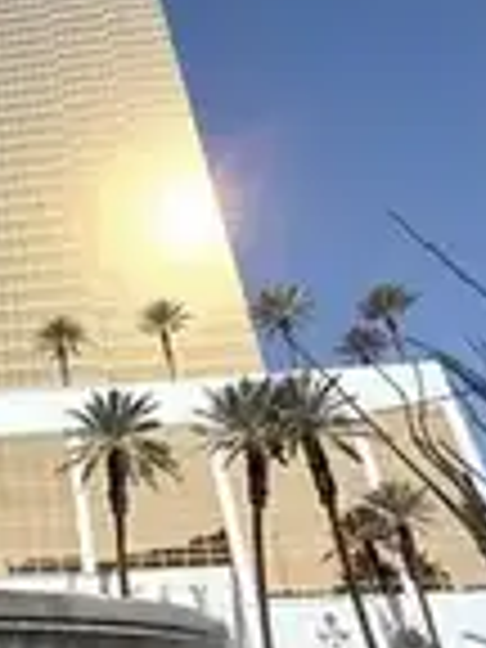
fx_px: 730
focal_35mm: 39
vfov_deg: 47.7
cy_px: 279
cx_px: -72
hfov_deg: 31.8
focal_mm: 2.22
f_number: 2.2
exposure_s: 1/1359
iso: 16
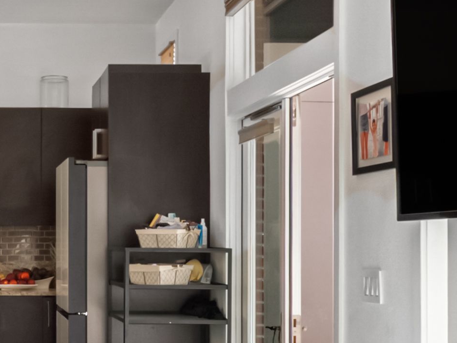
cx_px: -2
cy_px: 205
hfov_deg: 26.9
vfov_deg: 21.6
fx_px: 898
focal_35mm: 68
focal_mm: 7
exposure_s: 1/60
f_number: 5
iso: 500
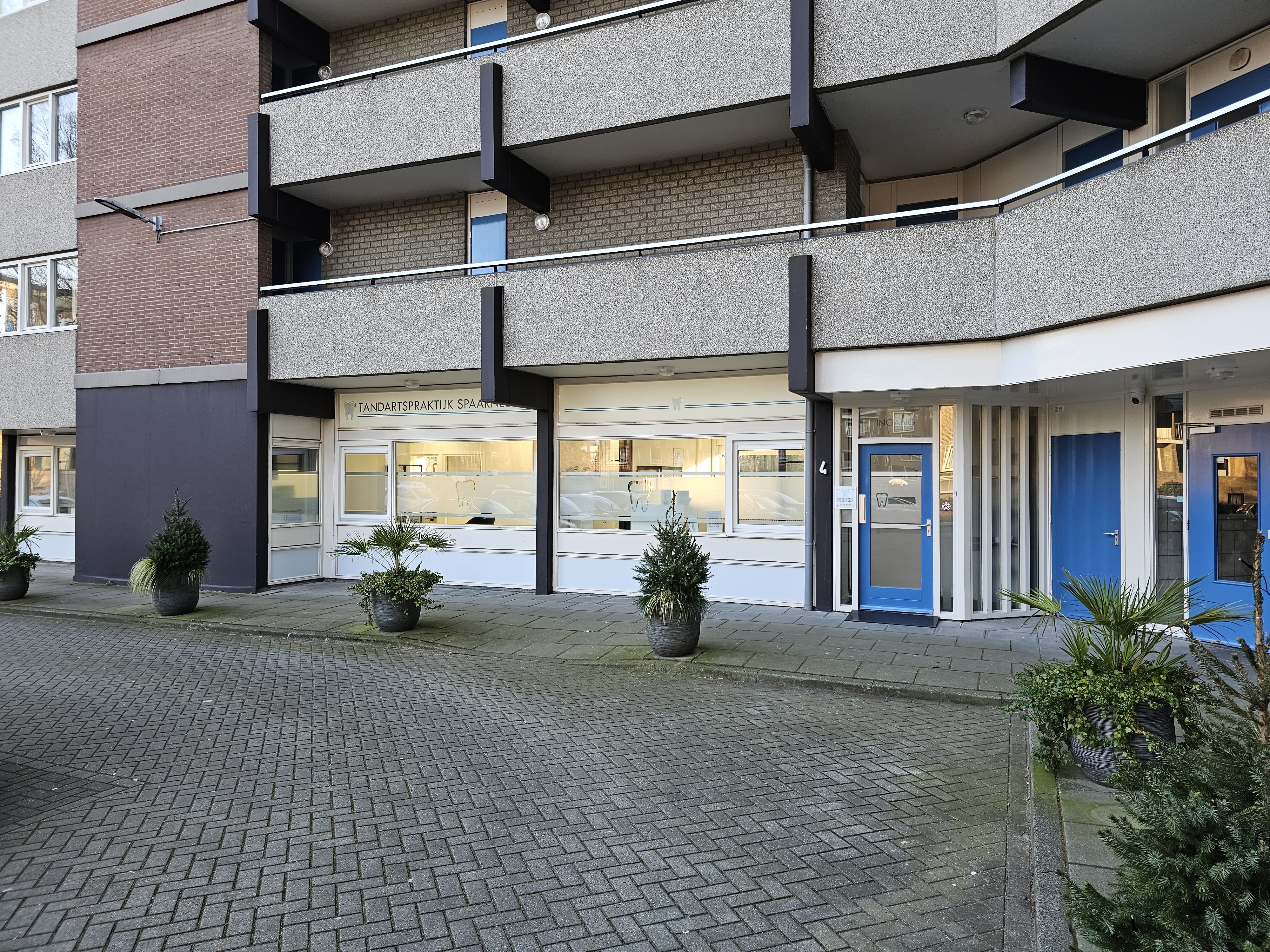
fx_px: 844
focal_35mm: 23
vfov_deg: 58.9
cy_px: 476
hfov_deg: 73.9
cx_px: 635
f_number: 1.7
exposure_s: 1/180
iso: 100
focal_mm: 6.3
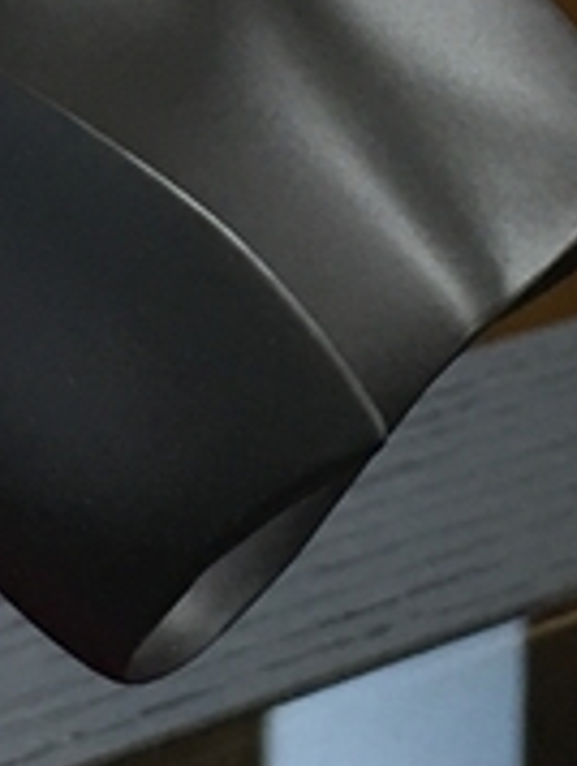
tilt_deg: -5.6
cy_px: -219
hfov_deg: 7.6
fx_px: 4323
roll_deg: -0.4
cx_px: 30
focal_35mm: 195
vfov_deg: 9.9
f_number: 2.2
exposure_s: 1/15
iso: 40
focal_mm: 4.15
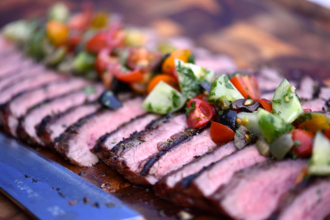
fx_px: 963
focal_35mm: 105
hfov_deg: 19.4
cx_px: 165
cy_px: 110
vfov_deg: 13.1
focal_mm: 105
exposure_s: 1/125
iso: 2800
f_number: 3.2
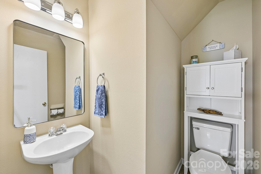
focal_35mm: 14
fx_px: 101
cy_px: 87
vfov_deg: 81.2
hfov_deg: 104.3
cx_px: 130
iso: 180
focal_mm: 14
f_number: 8
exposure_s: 1/15
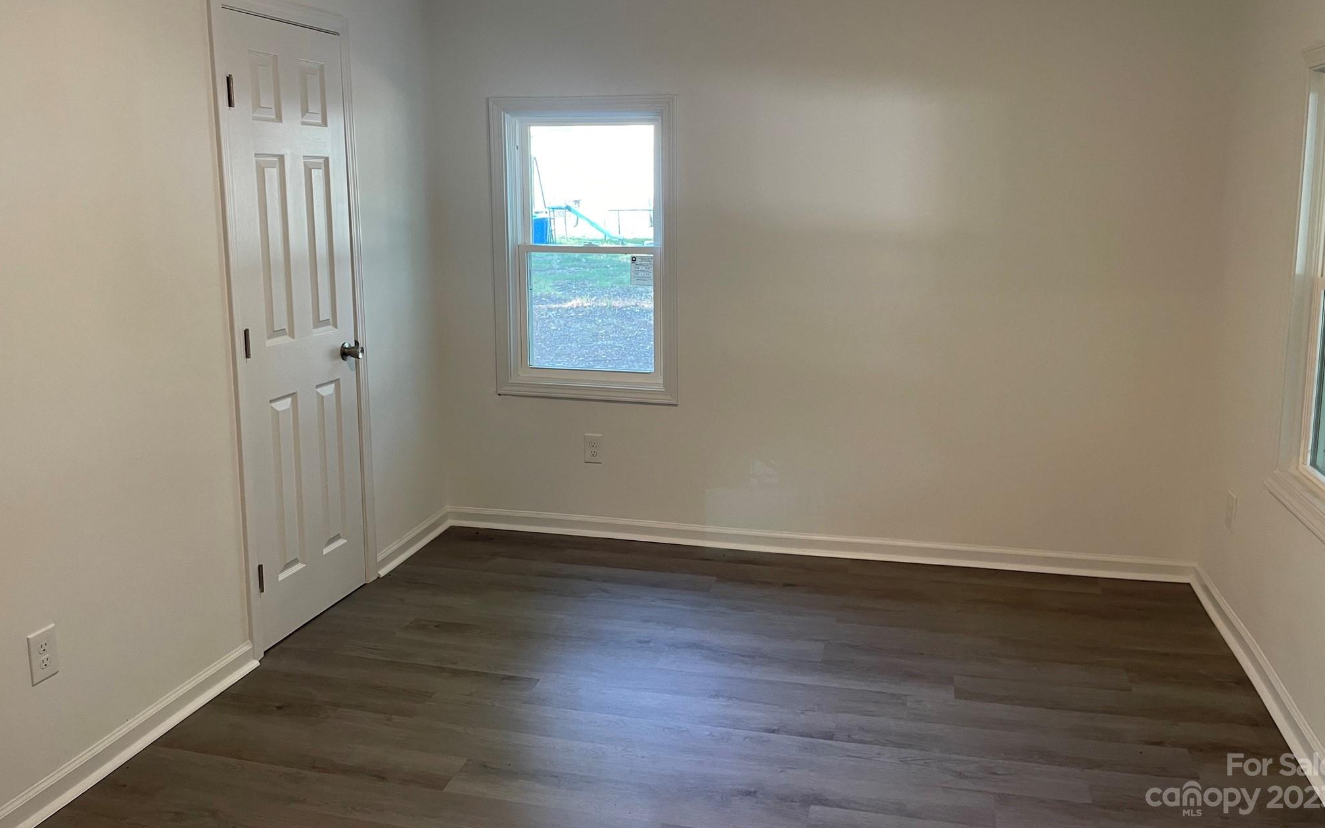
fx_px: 1011
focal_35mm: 28
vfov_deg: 44.3
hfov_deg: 66.5
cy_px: 325
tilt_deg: -8.9
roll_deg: +0.4
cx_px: 668
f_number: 1.6
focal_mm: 4.2
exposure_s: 1/60
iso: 80
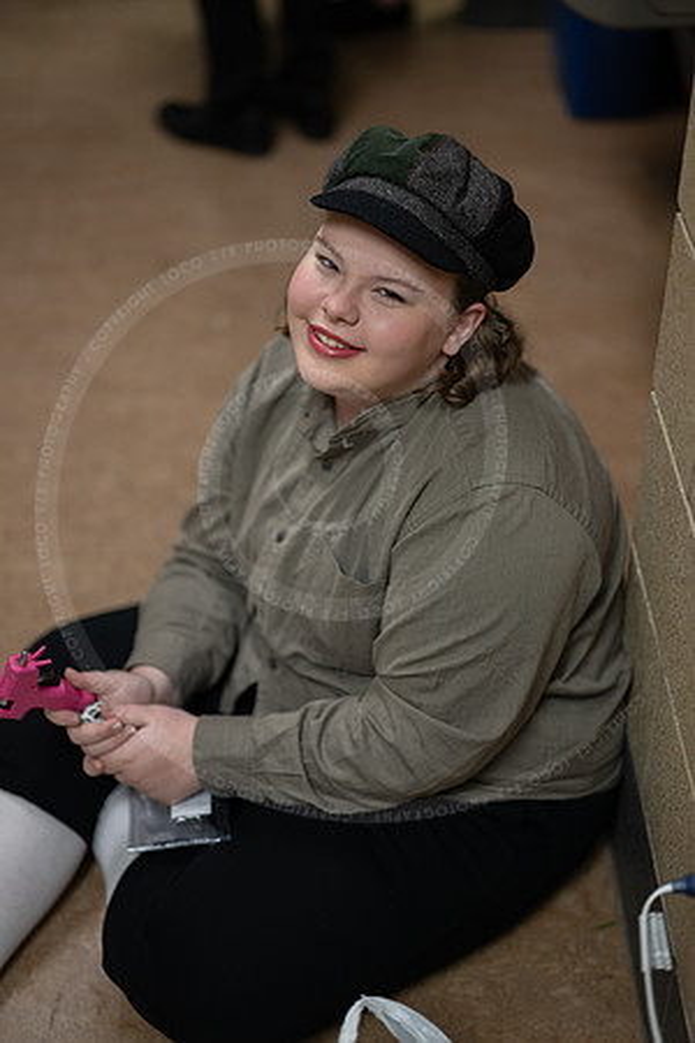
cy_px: 522
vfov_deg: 39.6
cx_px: 348
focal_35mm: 50
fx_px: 1448
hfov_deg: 27.0
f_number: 1.2
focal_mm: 50
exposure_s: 1/200
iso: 500
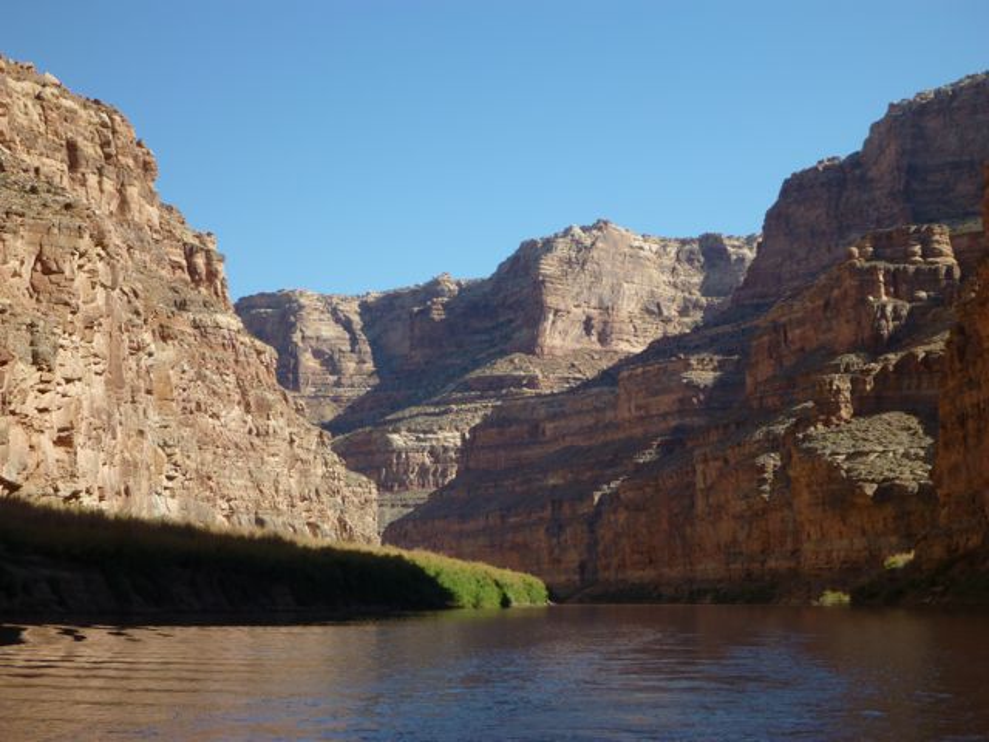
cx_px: 494
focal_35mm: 62
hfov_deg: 31.2
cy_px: 371
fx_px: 1771
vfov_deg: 23.7
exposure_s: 1/200
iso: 80
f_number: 5.2
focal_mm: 11
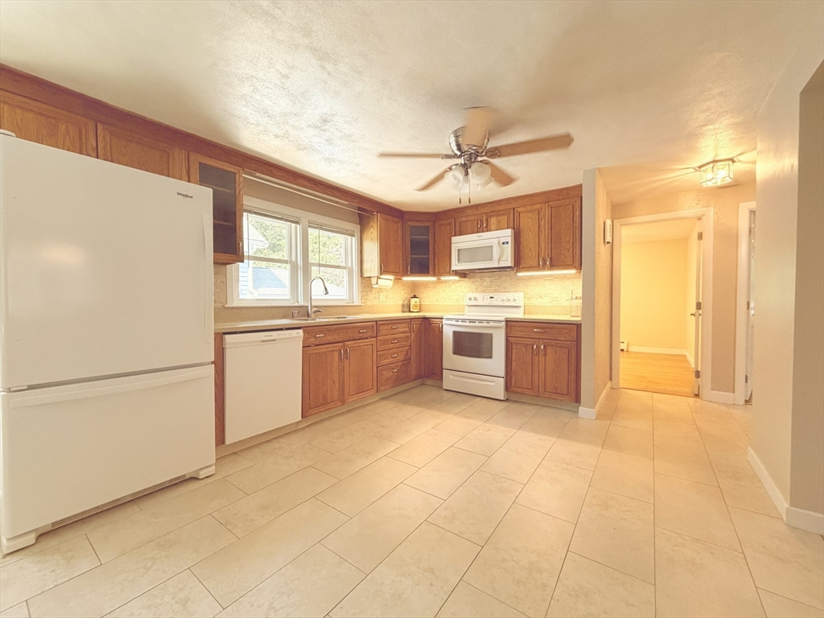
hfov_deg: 102.1
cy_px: 309
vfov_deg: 85.7
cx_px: 412
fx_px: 333
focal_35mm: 14
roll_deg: +1.0
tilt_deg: -1.2
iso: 320
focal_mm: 2.22
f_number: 2.2
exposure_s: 1/120
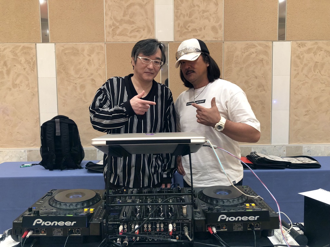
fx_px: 267
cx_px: 165
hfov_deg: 63.4
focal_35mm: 28
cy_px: 124
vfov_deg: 49.7
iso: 64
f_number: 1.8
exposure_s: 1/17
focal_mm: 3.99
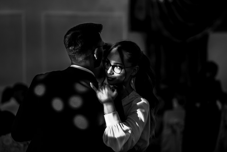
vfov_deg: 10.7
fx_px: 807
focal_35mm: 128
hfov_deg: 16.0
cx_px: 114
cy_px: 76
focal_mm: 85
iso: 1000
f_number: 1.8
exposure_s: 1/200
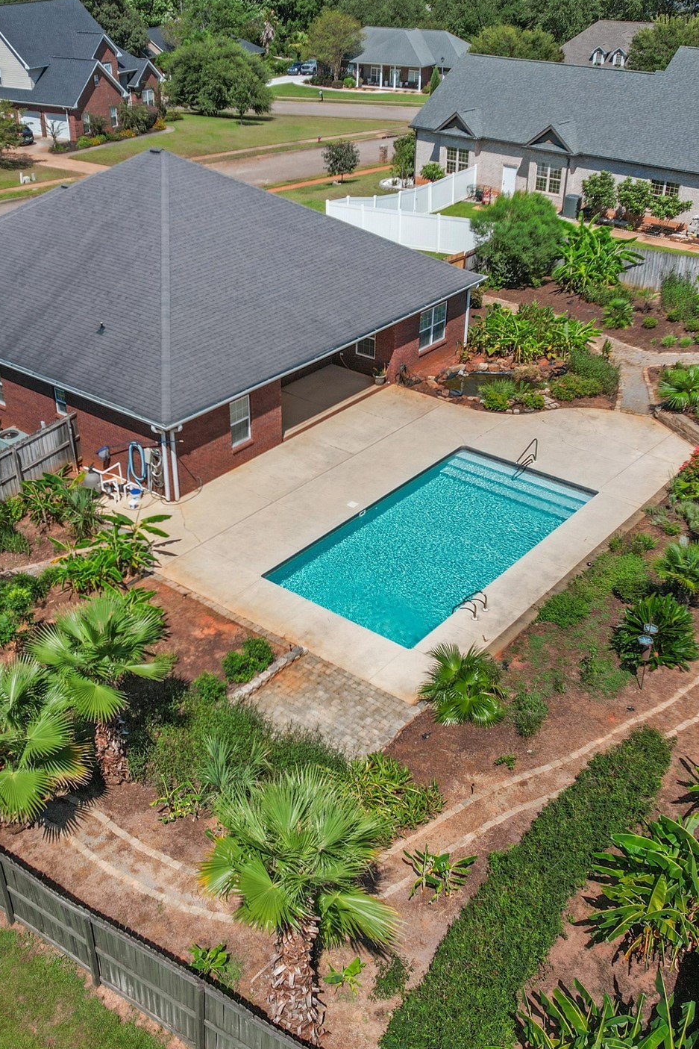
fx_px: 990
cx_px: 303
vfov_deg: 55.8
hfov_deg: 38.8
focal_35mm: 34
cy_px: 538
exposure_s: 1/640
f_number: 2.8
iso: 110
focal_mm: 8.38
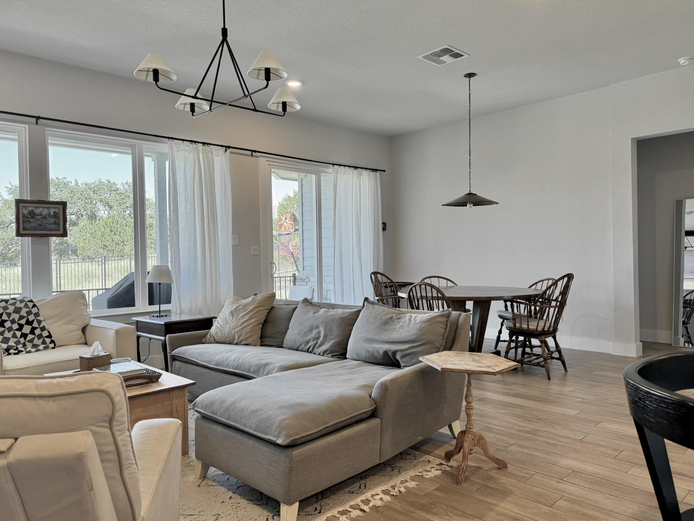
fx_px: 501
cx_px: 355
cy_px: 257
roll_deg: +0.8
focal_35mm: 25
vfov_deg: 54.9
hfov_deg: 69.4
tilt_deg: -2.6
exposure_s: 1/120
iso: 100
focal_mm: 6.76
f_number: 1.78
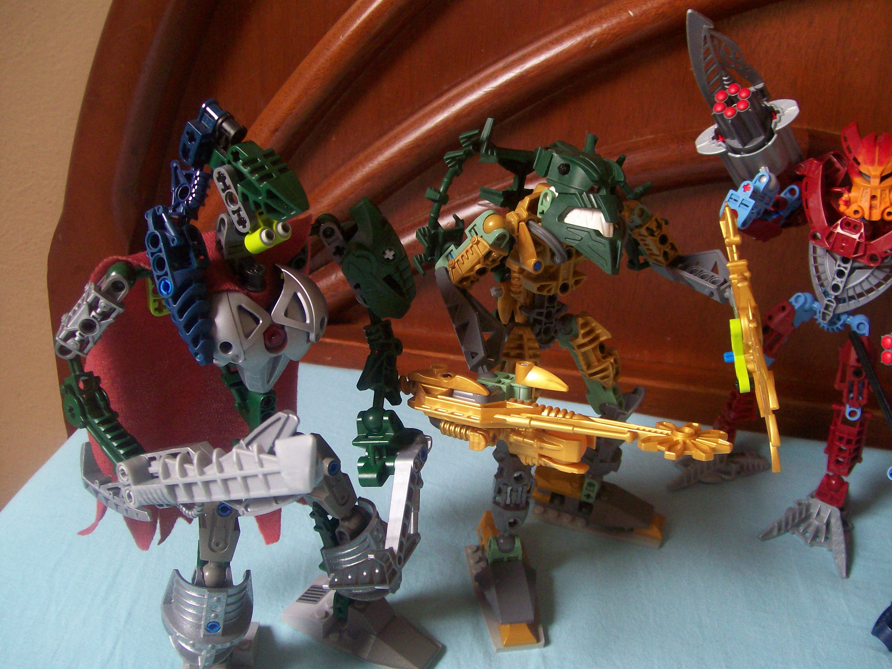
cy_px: 334
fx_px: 928
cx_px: 446
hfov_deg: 51.4
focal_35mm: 36
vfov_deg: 39.7
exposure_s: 1/32
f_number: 2.7
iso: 154
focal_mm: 6
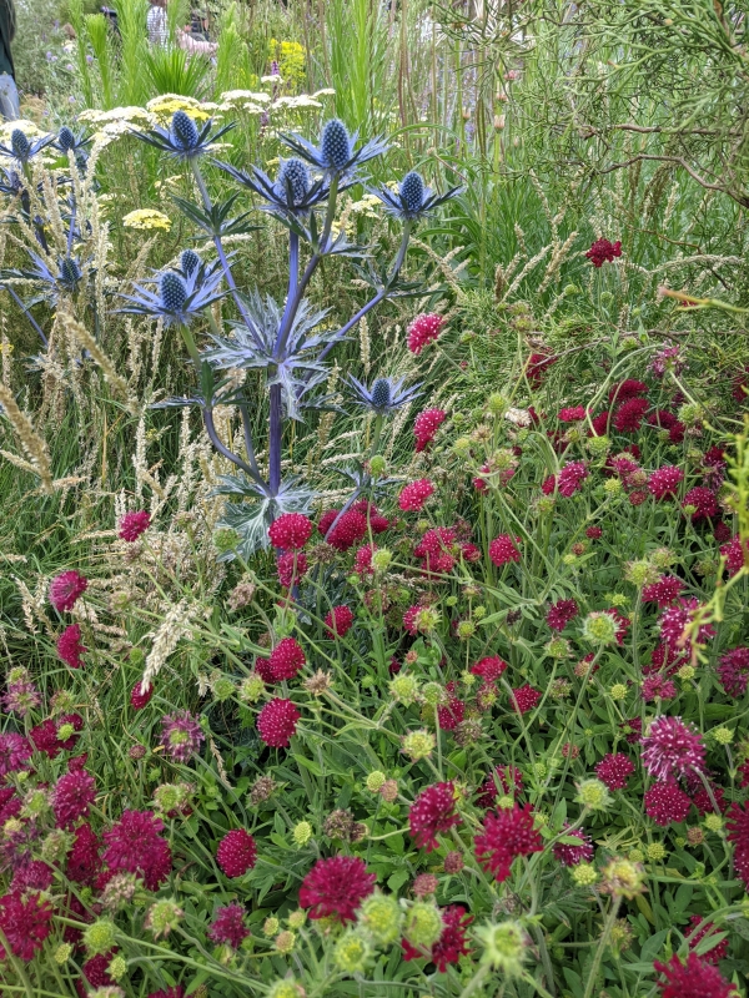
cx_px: 374
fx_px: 779
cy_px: 499
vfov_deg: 65.3
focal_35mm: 27
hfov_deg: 51.4
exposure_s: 1/460
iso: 53
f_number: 1.8
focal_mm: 4.44
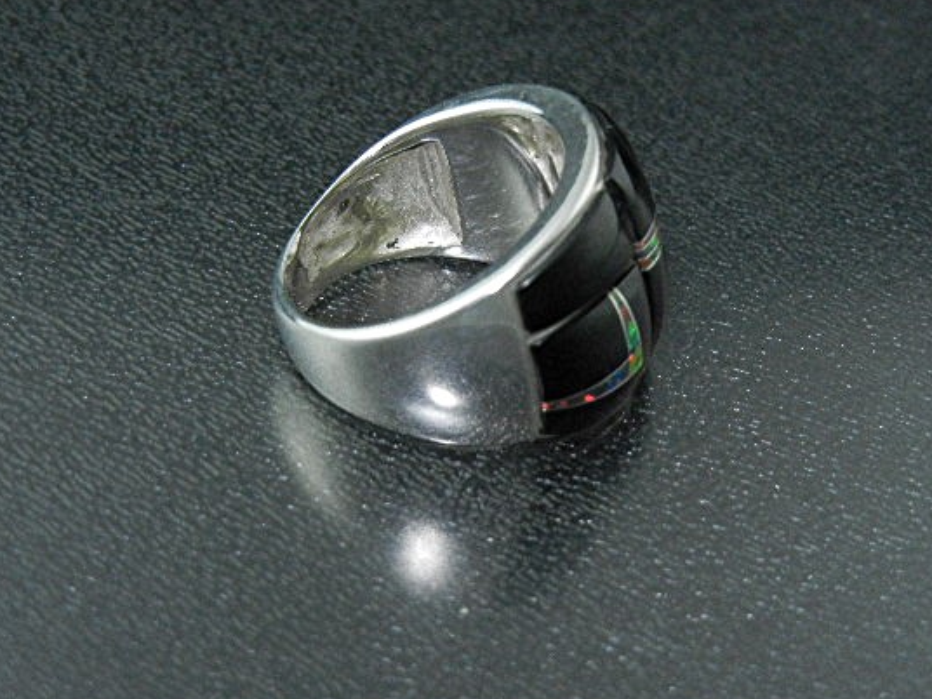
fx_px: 2477
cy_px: 329
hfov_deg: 21.3
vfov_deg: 16.1
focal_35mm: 92
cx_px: 518
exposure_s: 1/30
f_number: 8.6
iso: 800
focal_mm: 13.9
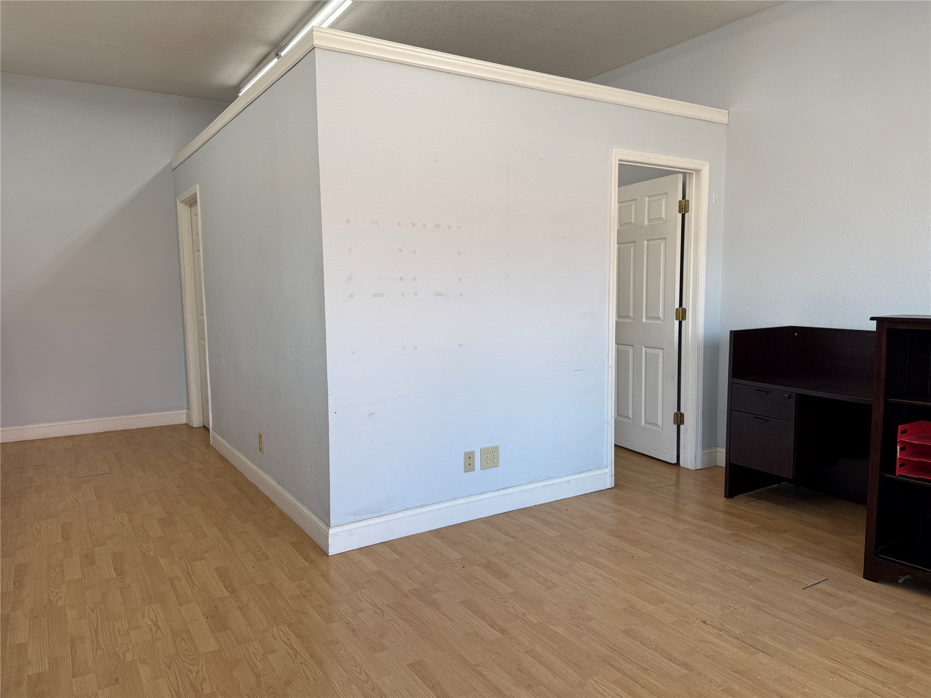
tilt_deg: -5.2
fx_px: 645
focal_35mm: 24
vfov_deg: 56.8
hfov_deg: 71.6
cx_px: 466
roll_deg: +0.2
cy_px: 349
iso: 64
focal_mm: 6.76
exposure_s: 1/284
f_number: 1.78
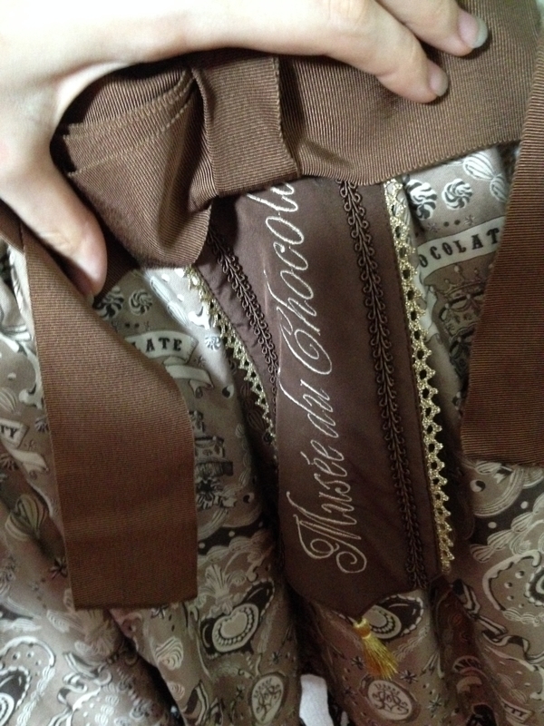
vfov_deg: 55.4
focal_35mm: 33
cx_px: 272
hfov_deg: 42.9
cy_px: 363
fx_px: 691
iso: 800
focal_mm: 4.12
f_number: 2.4
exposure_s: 1/15
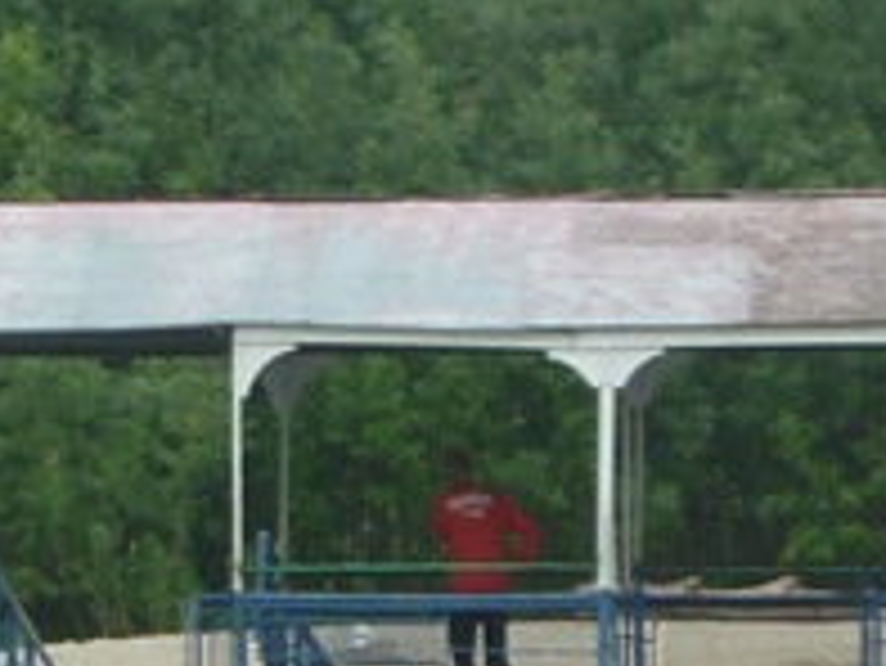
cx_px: -85
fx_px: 27941
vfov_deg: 1.4
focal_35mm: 1091
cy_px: 711
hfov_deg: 1.8
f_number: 4.6
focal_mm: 34.4
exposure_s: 1/160
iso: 80
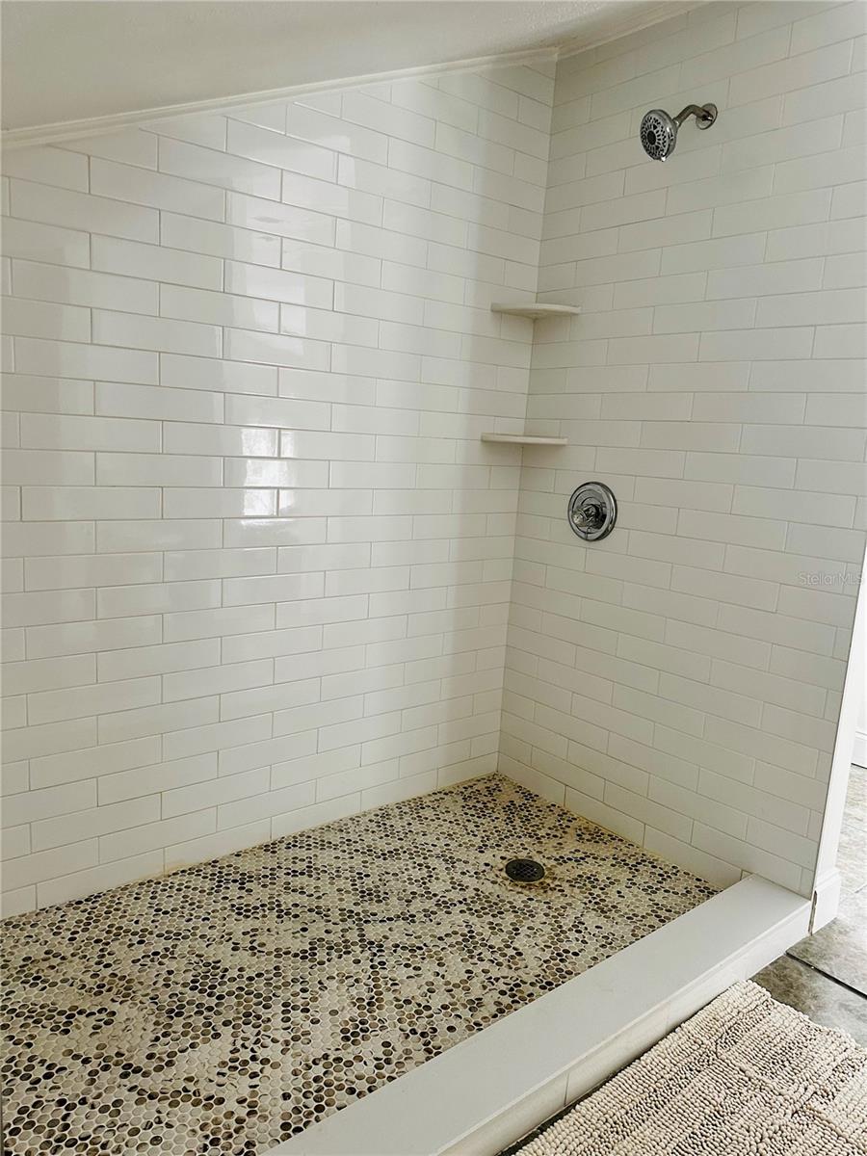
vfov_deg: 71.6
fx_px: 801
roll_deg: -3.4
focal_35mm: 24
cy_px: 578
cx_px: 434
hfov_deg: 56.8
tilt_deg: -10.1
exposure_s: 1/60
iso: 200
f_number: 1.78
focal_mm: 6.86
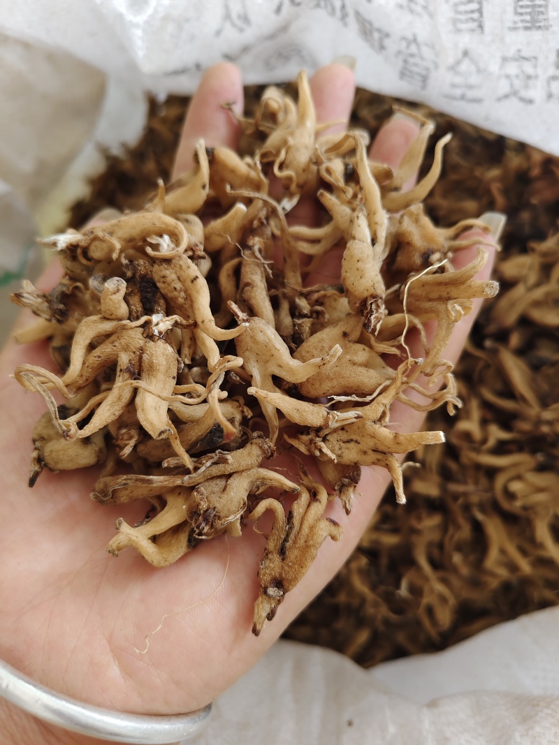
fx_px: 495
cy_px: 372
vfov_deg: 73.9
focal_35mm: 23
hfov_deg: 58.9
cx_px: 280
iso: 408
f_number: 1.88
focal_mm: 5.56
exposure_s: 1/100
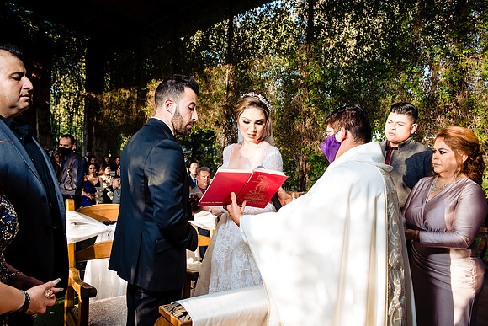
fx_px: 434
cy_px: 163
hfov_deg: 58.7
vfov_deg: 41.1
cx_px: 244
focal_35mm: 32
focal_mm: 32
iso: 800
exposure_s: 1/200
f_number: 5.6
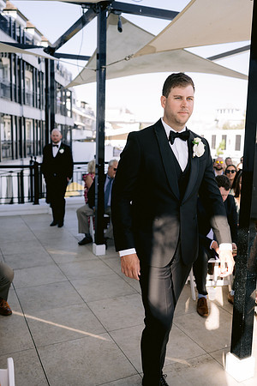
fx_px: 375
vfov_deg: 54.4
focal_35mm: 35
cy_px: 193
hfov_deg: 37.9
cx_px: 128
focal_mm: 35
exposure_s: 1/800
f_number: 2.8
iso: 200
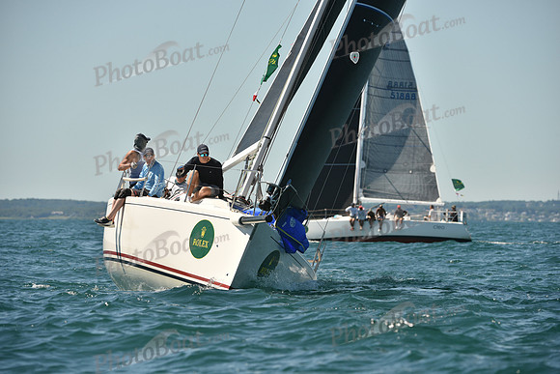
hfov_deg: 8.2
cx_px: 280
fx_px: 3890
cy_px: 187
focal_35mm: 250
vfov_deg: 5.5
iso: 250
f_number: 7.1
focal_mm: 250
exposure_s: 1/1250
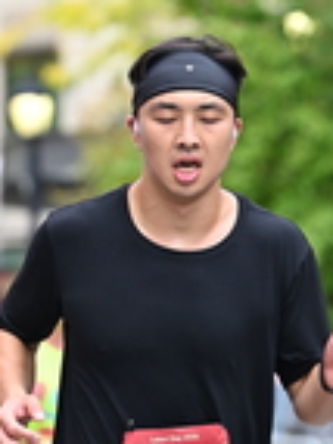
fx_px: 4984
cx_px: 216
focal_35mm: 388
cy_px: 168
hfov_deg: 3.8
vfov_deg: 5.1
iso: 640
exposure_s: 1/1600
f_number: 2.8
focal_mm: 105
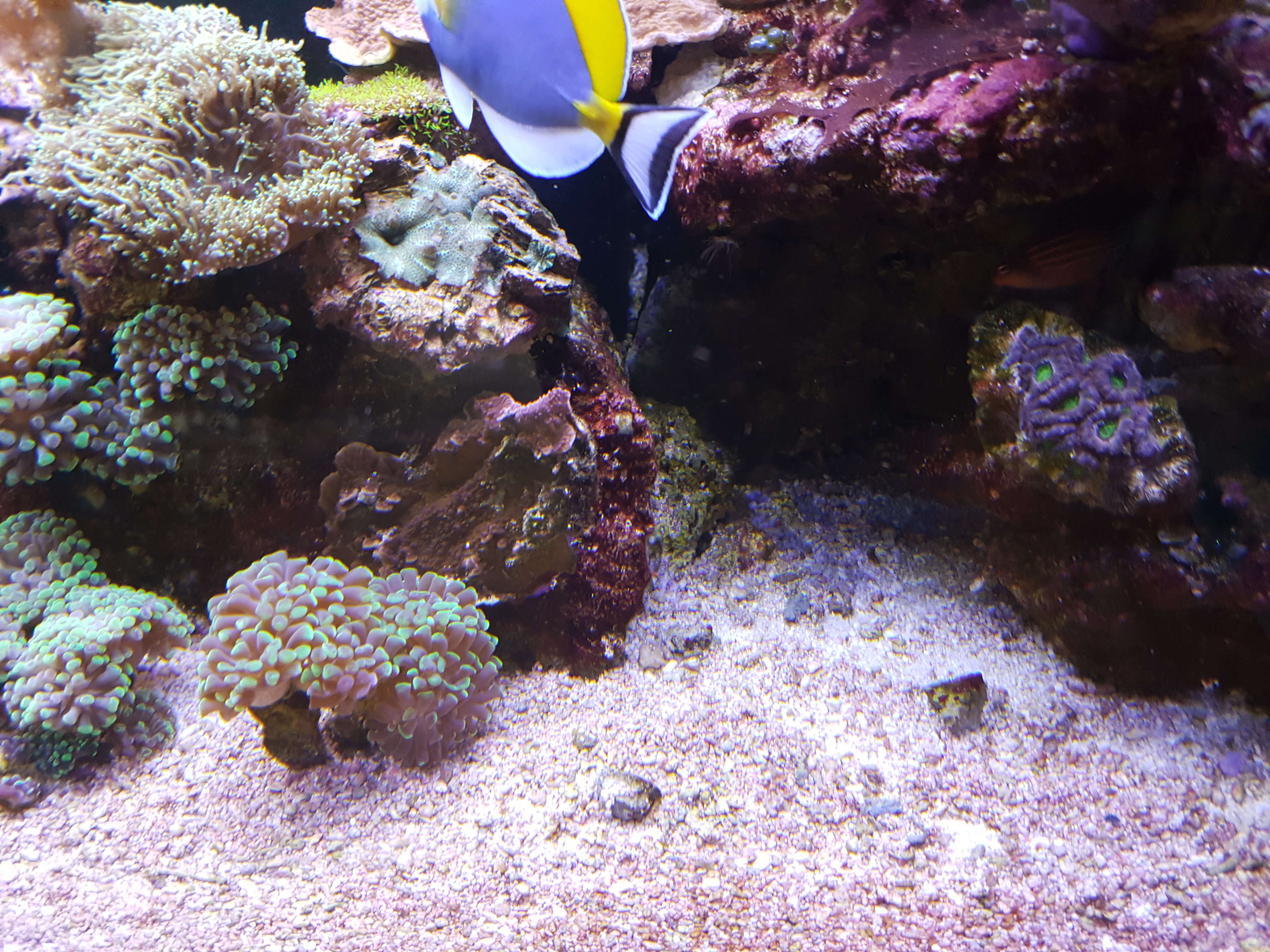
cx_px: 635
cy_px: 476
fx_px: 954
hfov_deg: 67.3
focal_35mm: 26
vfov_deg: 53.1
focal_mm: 4.2
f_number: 1.7
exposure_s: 1/100
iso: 250
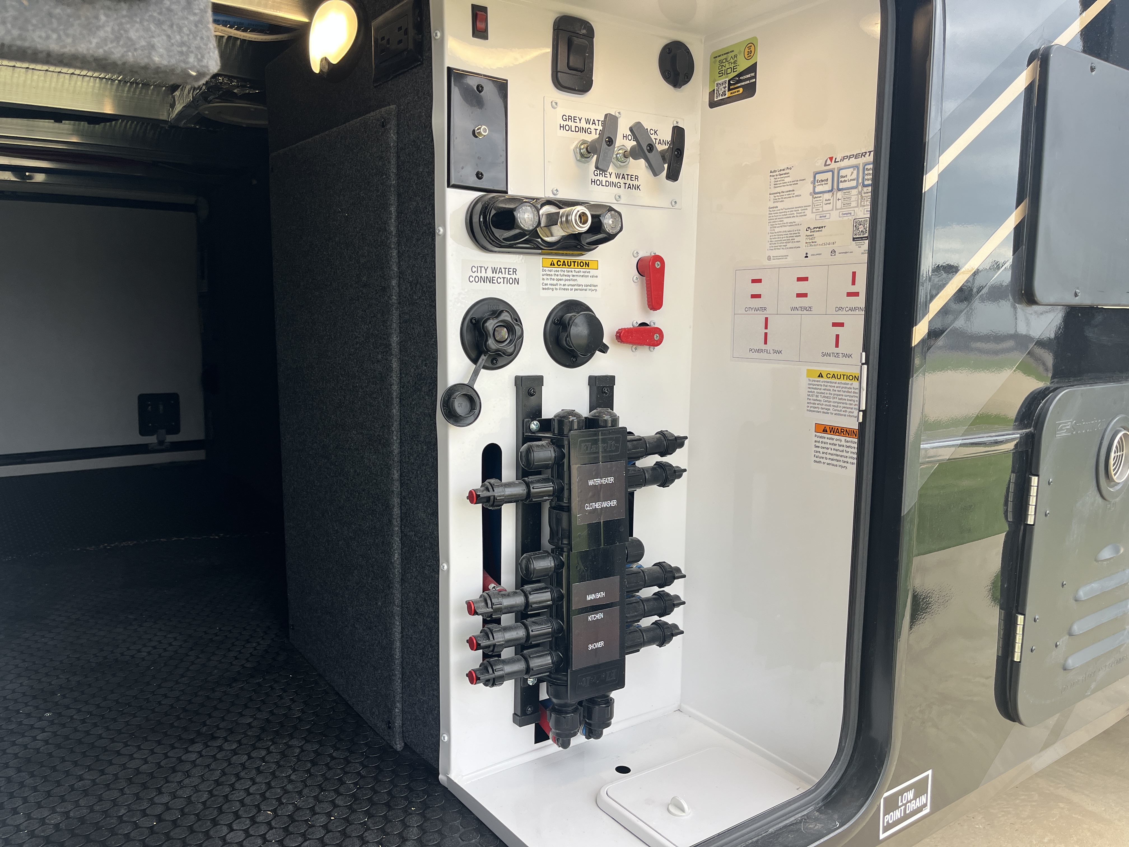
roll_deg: -0.7
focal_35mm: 26
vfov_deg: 53.1
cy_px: 424
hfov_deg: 67.3
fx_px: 848
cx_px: 564
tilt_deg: -7.2
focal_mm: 5.1
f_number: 1.6
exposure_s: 1/362
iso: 50
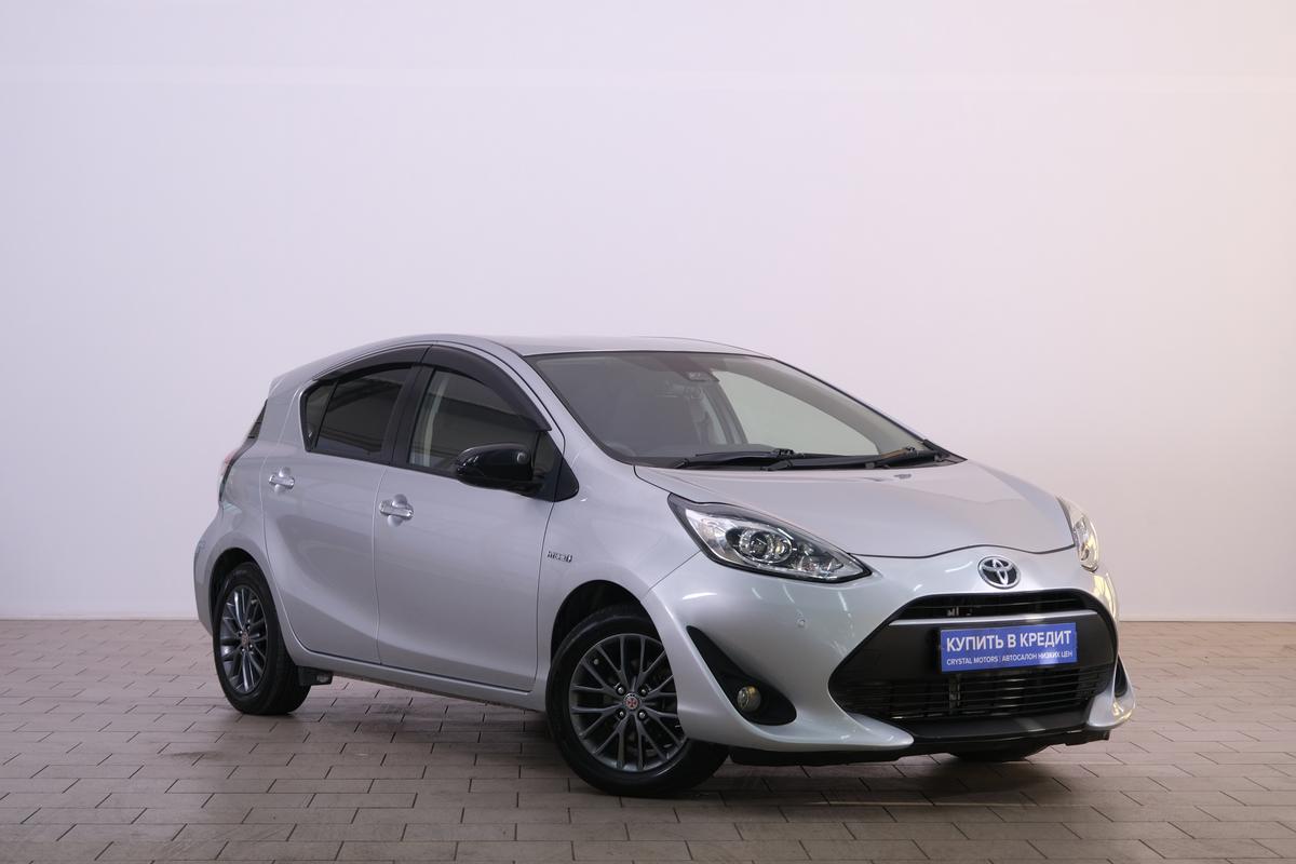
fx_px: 2520
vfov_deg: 19.5
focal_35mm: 70
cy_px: 432
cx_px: 648
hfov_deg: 28.8
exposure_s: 1/140
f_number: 4
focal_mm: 46.6
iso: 500
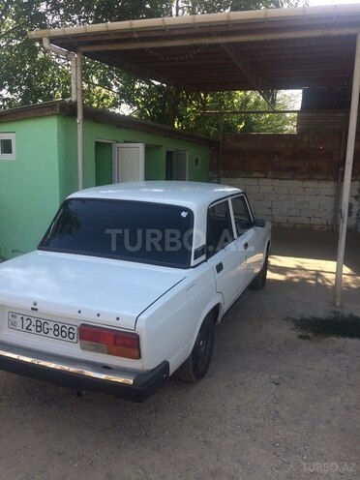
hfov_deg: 48.2
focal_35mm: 29
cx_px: 180
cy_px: 240
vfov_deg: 61.7
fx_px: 402
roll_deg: -1.0
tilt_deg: -12.7
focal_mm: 4.15
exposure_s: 1/720
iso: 32
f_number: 2.2
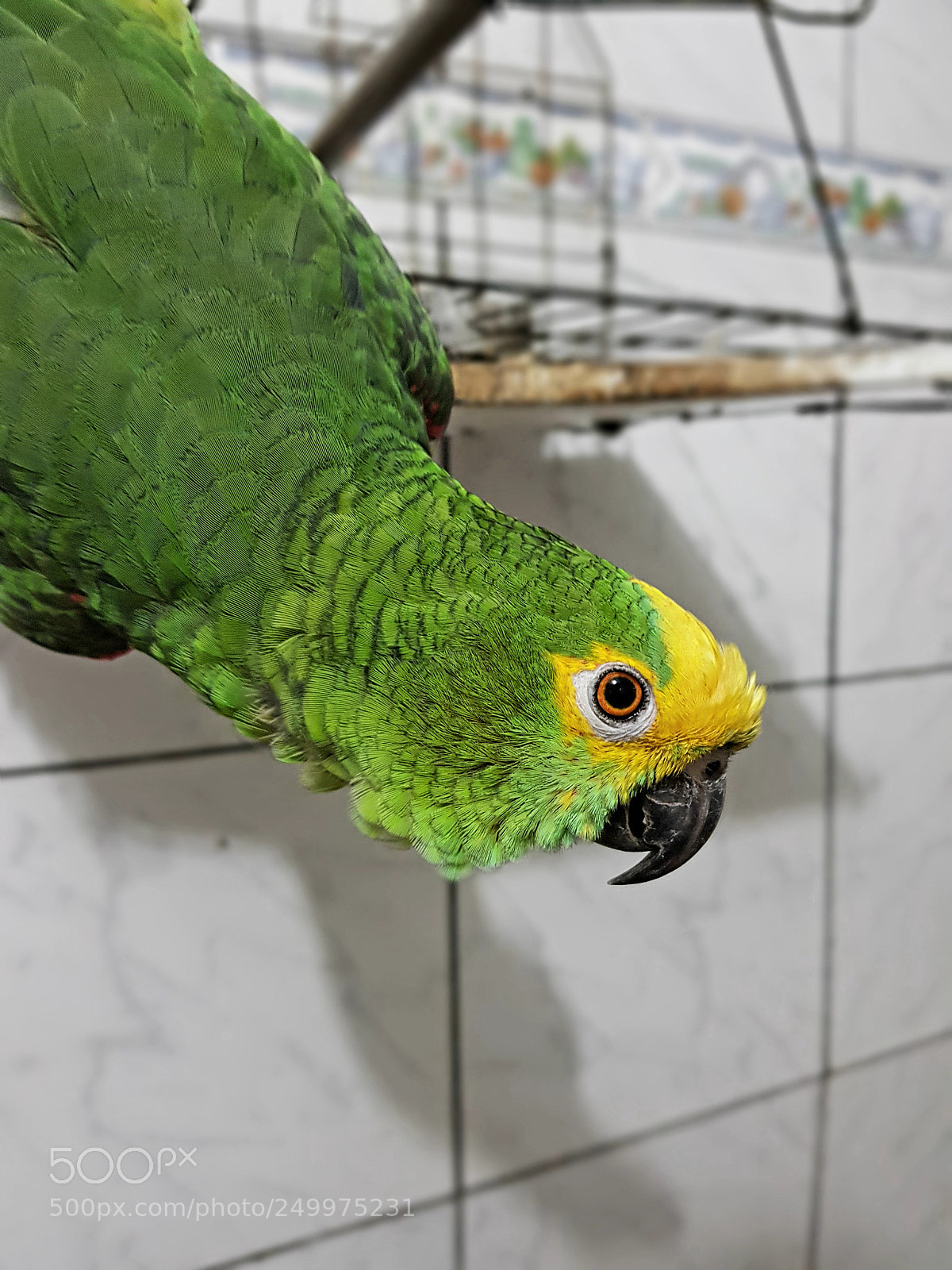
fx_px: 953
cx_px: 476
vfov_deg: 67.3
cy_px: 635
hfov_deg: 53.1
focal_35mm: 26
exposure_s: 1/10
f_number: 1.7
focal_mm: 4.2
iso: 250
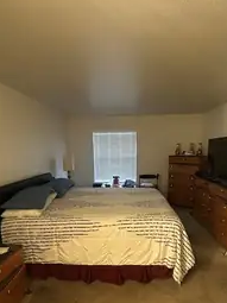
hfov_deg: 61.0
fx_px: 193
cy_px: 184
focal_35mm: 22
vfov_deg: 75.4
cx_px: 119
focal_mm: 2.22
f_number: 2.2
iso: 500
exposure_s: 1/60
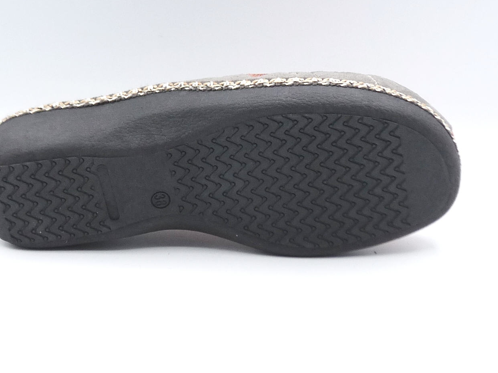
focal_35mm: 72
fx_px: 1036
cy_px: 170
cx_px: 244
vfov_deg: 20.4
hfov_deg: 27.0
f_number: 4
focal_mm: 5.6
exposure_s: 1/125
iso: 100
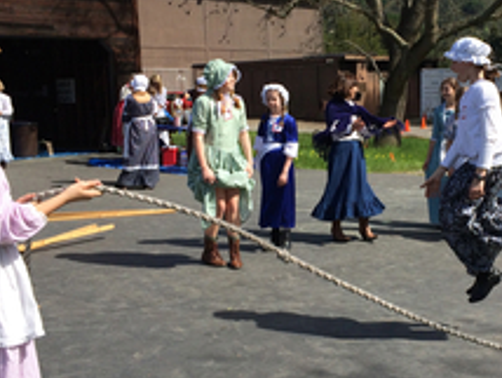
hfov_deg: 33.8
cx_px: 364
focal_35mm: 56
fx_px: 813
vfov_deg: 26.1
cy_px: 169
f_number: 2.2
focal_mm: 4.12
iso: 40
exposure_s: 1/1866
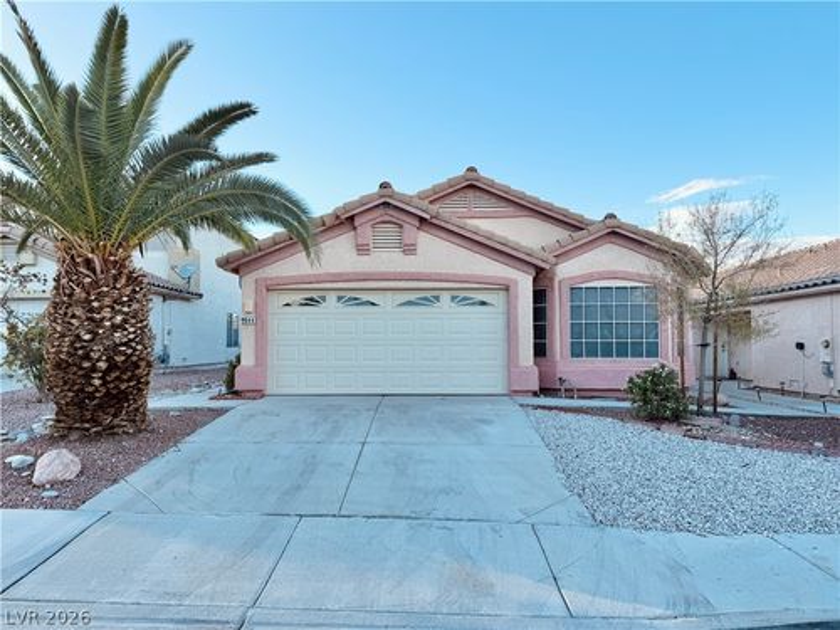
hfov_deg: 71.6
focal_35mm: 24
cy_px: 315
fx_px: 582
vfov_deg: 56.8
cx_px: 420
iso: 80
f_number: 1.78
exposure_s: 1/1689
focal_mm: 6.76
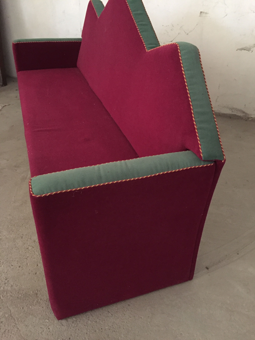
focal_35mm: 29
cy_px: 170
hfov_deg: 48.2
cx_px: 128
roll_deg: -2.2
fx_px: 285
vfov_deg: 61.7
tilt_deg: -34.6
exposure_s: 1/17
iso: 400
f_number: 2.2
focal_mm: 4.15
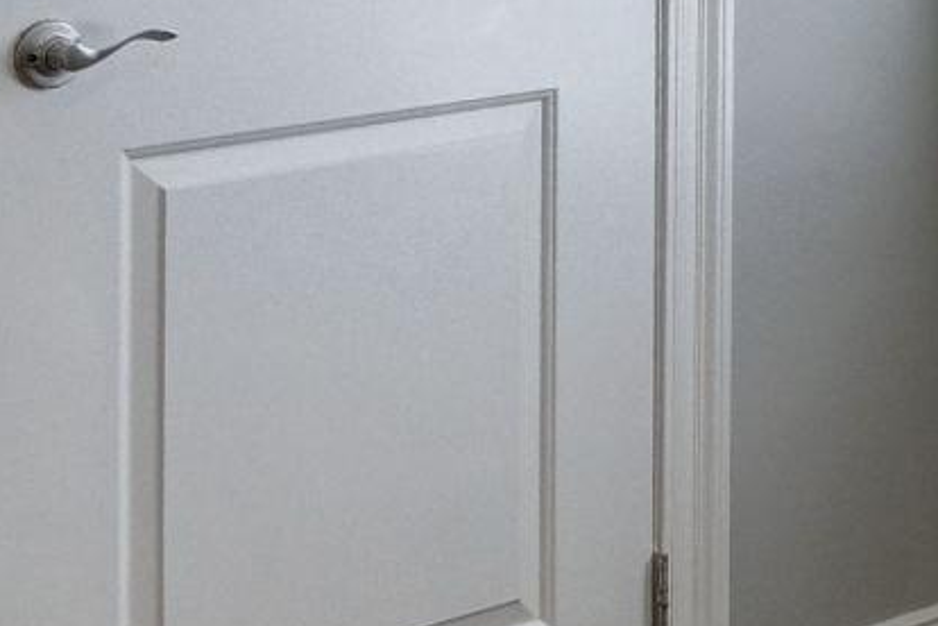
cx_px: 1692
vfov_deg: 11.3
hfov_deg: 15.2
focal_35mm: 116
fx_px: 3022
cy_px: -310
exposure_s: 1/60
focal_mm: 11
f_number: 7.1
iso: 400
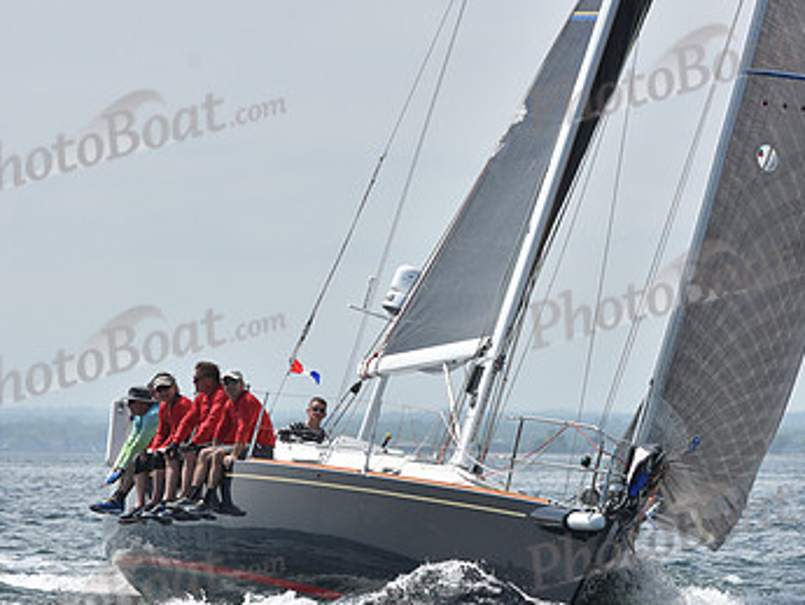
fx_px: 6397
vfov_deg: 5.4
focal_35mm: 275
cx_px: 408
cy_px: 443
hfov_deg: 7.2
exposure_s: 1/1250
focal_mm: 170
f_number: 7.1
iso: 200
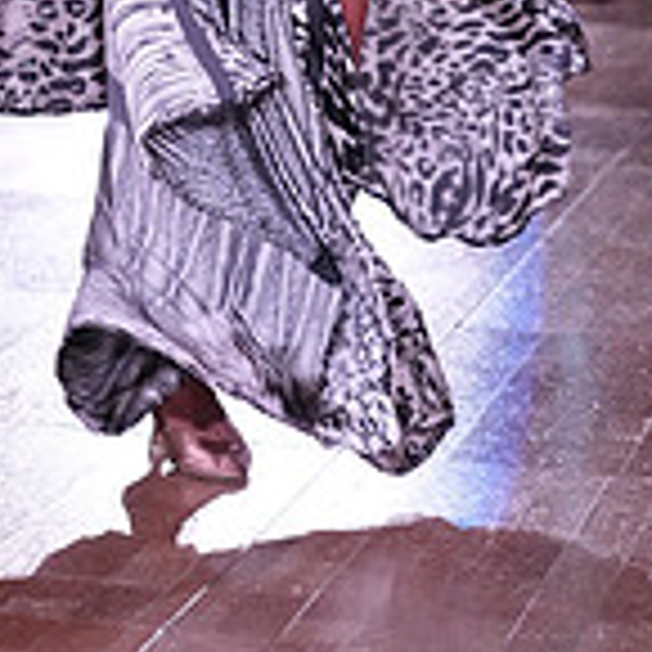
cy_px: -558
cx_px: -137
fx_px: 4986
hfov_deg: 7.4
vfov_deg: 7.3
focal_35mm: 234
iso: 6400
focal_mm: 69
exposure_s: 1/320
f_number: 5.6
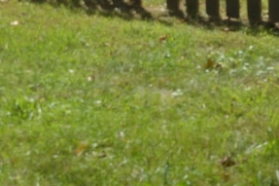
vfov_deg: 6.5
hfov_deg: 9.7
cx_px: -200
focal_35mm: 204
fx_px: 1580
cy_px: -232
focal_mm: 26
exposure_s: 1/250
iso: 100
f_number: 7.1
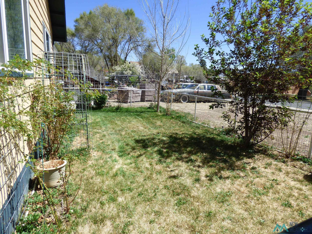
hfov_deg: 81.7
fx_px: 180
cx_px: 156
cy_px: 117
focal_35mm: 20
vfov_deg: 66.0
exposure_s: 1/1300
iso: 100
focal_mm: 3.58
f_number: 2.8
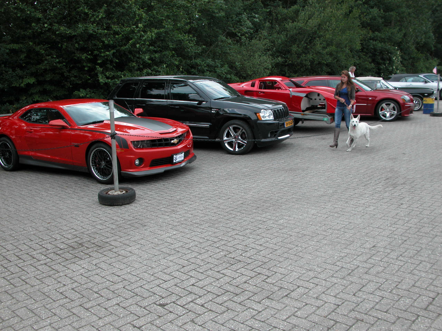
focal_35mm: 35
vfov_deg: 40.7
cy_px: 166
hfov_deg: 52.6
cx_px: 221
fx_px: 447
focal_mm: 8.9
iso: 100
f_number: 5
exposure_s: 1/169
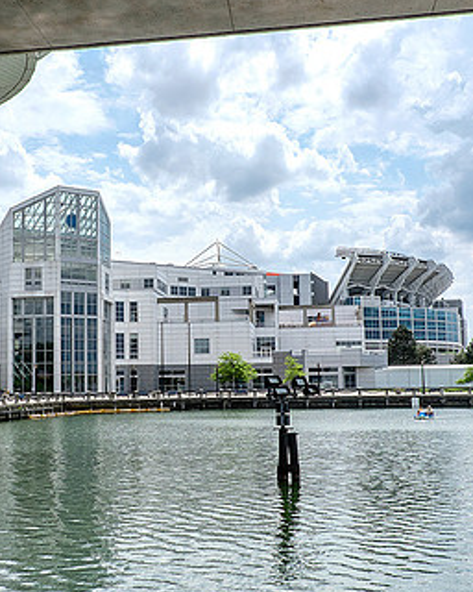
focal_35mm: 46
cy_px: 308
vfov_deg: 40.3
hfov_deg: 32.5
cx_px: 164
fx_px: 805
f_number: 7.1
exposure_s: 1/1400
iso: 400
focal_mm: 18
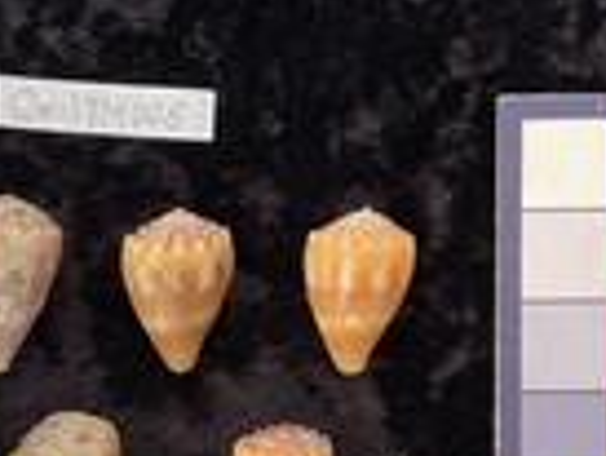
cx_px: 270
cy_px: 463
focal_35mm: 74
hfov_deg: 26.3
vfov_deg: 19.3
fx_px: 1297
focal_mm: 3
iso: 64
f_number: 1.8
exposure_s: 1/60
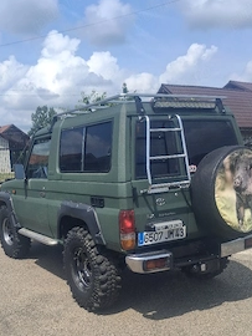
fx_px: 388
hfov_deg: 35.9
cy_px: 208
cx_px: 99
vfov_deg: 46.4
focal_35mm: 40
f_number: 1.8
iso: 25
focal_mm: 4
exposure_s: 1/588
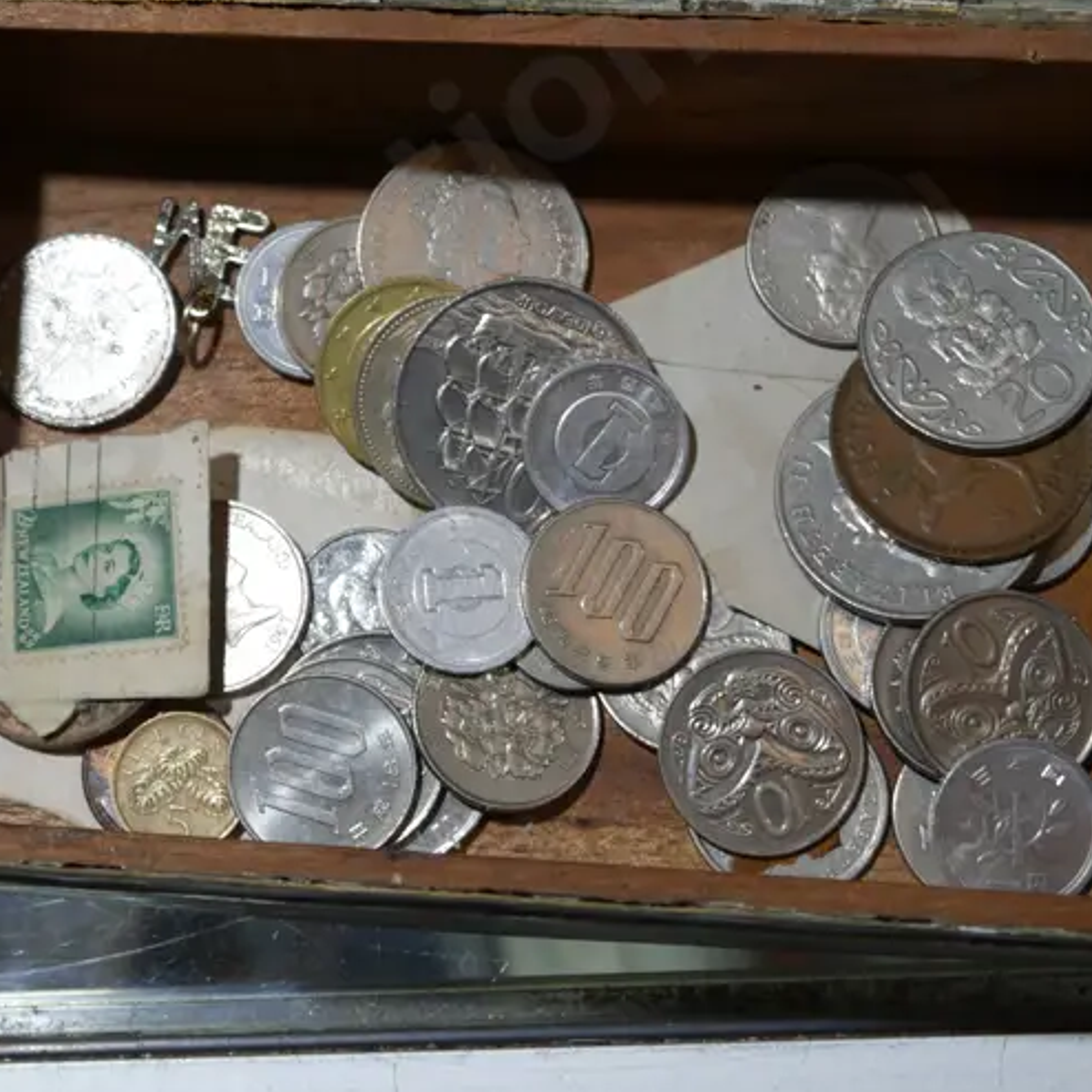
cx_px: 294
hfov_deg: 22.3
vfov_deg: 22.3
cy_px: 304
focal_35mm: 77
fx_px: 2748
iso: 200
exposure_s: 1/100
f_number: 4.6
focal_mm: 21
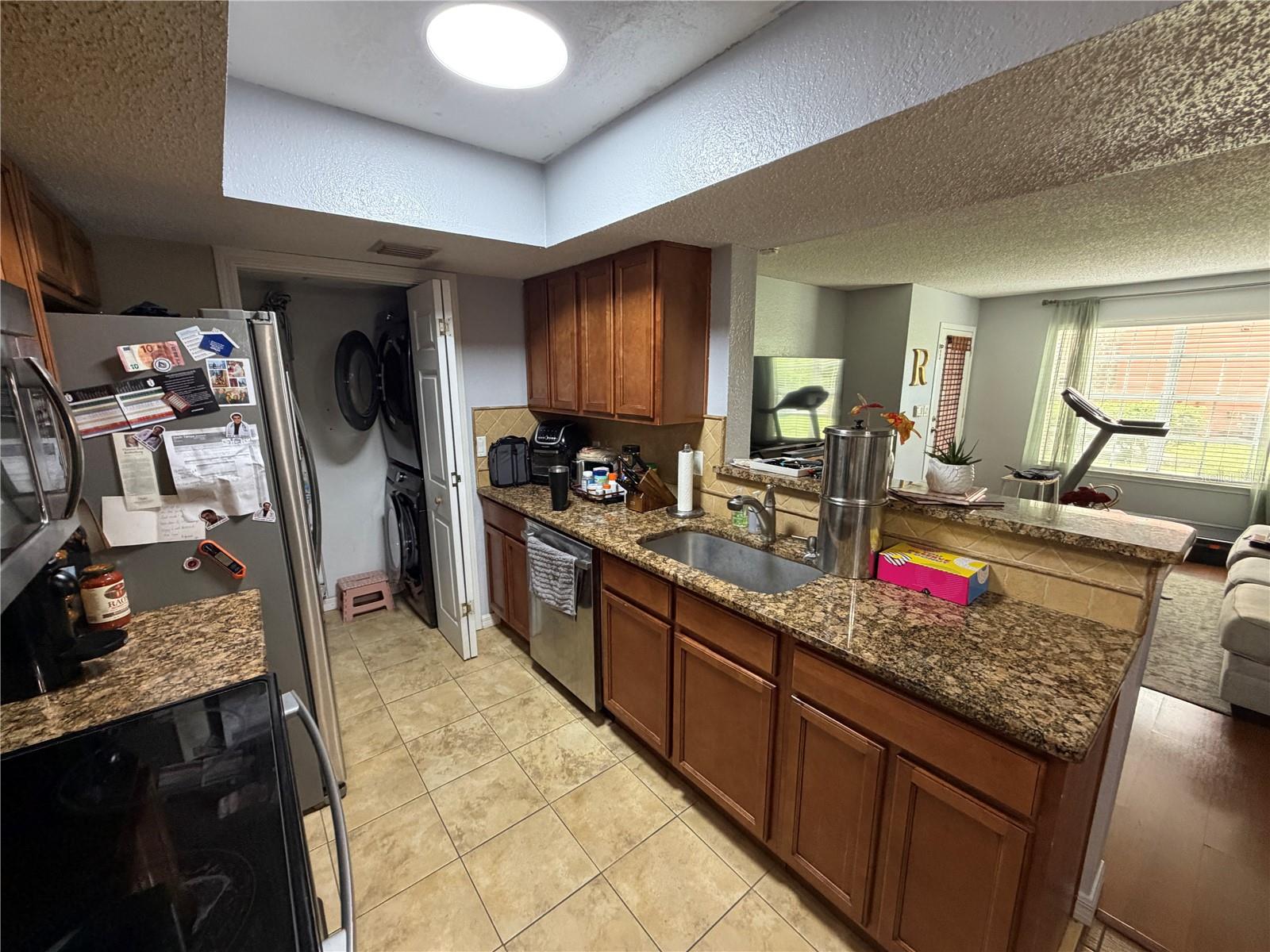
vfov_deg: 85.7
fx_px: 514
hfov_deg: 102.1
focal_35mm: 14
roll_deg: +0.4
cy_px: 476
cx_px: 635
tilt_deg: -11.5
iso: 400
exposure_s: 1/60
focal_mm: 2.22
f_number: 2.2
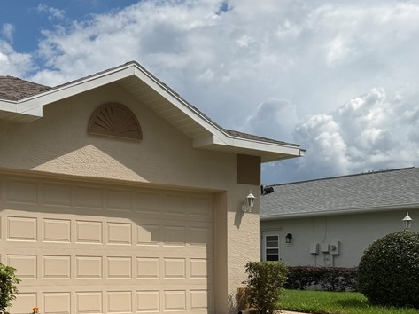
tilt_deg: +1.9
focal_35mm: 52
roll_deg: +0.1
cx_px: 65
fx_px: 629
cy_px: 247
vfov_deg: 27.5
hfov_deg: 35.3
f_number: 1.78
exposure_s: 1/9091
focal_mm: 6.76
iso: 80
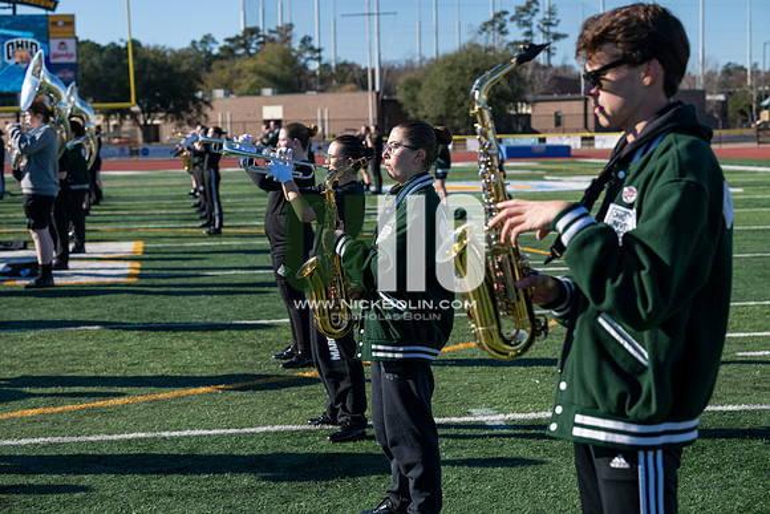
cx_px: 385
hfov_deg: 28.8
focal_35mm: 70
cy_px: 257
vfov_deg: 19.5
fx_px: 1498
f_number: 5
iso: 250
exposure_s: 1/2000
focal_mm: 70
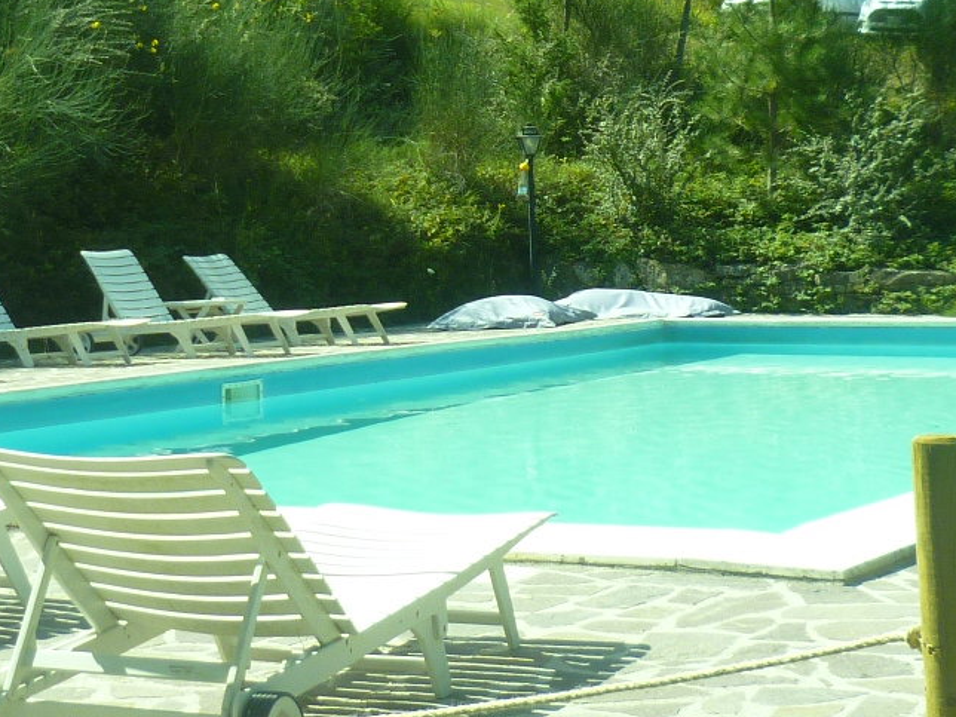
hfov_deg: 21.8
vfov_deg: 16.4
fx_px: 2458
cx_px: 246
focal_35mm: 89
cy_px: 52
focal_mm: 5
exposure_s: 1/500
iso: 80
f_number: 2.8
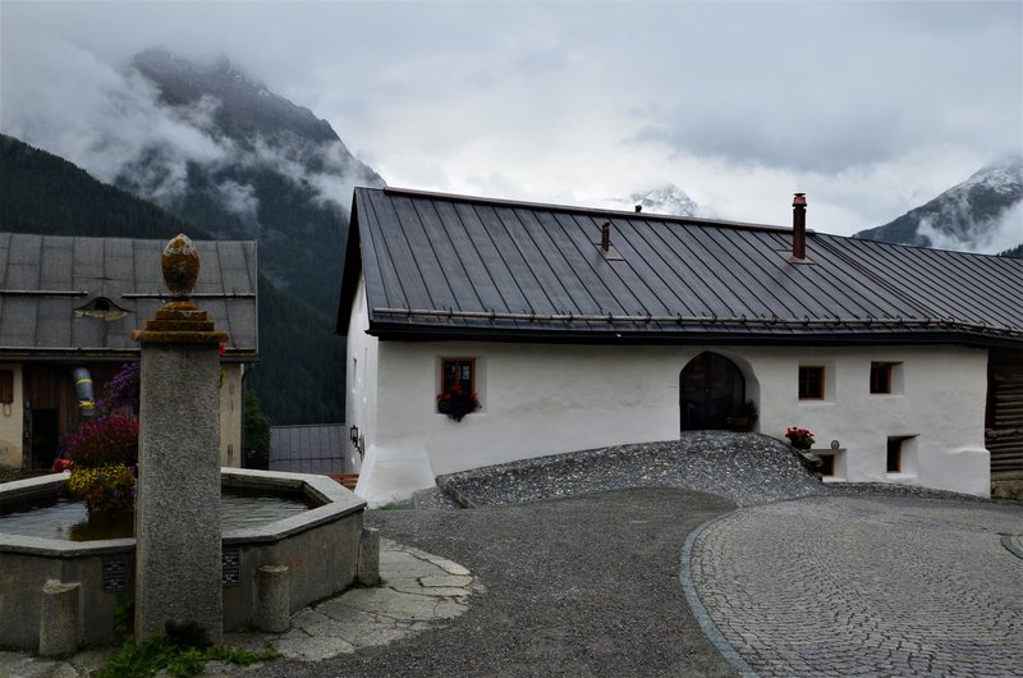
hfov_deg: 57.3
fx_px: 936
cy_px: 339
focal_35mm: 33
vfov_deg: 39.8
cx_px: 512
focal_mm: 22
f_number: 9
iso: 320
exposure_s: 1/160
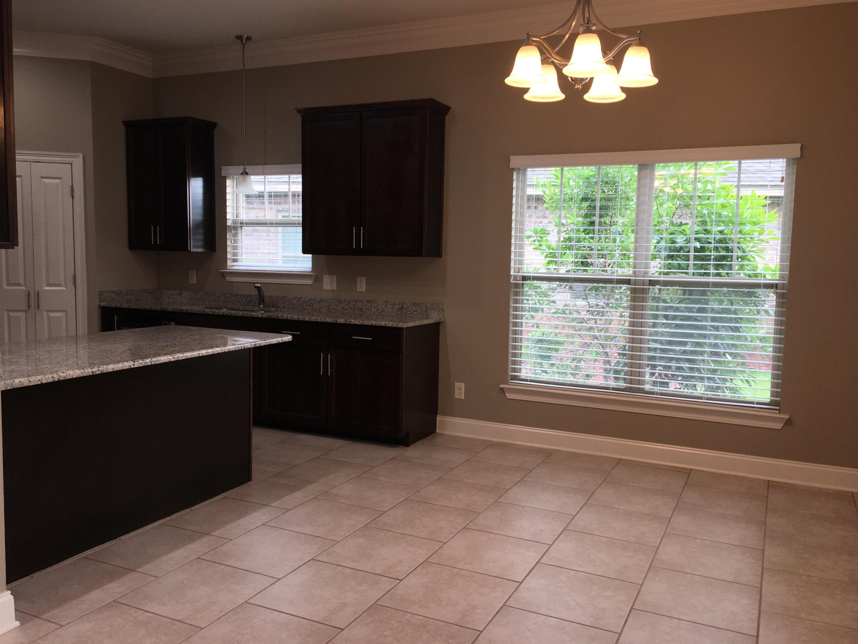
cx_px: 429
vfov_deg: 48.2
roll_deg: -0.8
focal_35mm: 29
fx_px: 719
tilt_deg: -4.3
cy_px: 322
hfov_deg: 61.7
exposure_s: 1/54
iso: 25
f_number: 2.2
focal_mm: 4.15
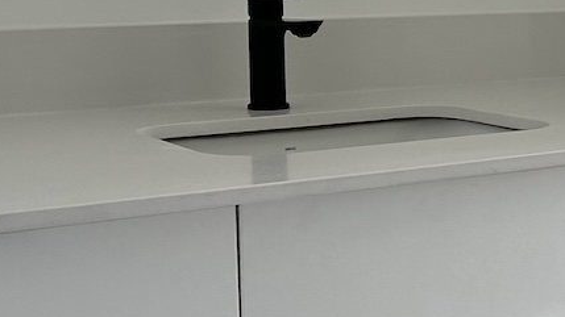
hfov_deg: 20.0
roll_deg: +0.7
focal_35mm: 99
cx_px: 705
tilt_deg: -6.2
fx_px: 1483
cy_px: 82
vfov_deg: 12.2
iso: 80
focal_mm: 5.7
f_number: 1.5
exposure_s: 1/121
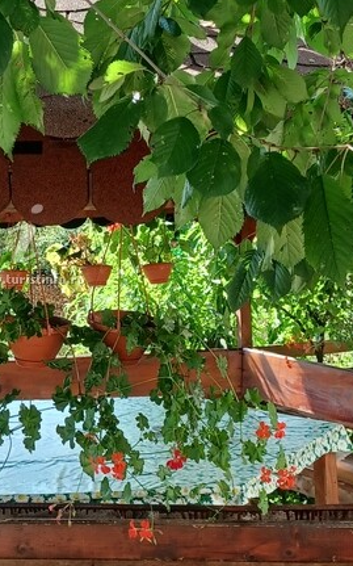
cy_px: 252
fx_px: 971
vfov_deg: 32.5
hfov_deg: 20.2
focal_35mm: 63
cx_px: 35
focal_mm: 4.6
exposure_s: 1/50
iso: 40
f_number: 1.8
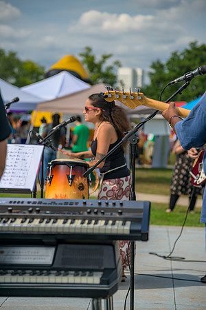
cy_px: 155
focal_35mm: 105
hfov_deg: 13.0
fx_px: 901
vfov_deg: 19.5
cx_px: 103
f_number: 4
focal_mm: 105
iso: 64
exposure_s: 1/320
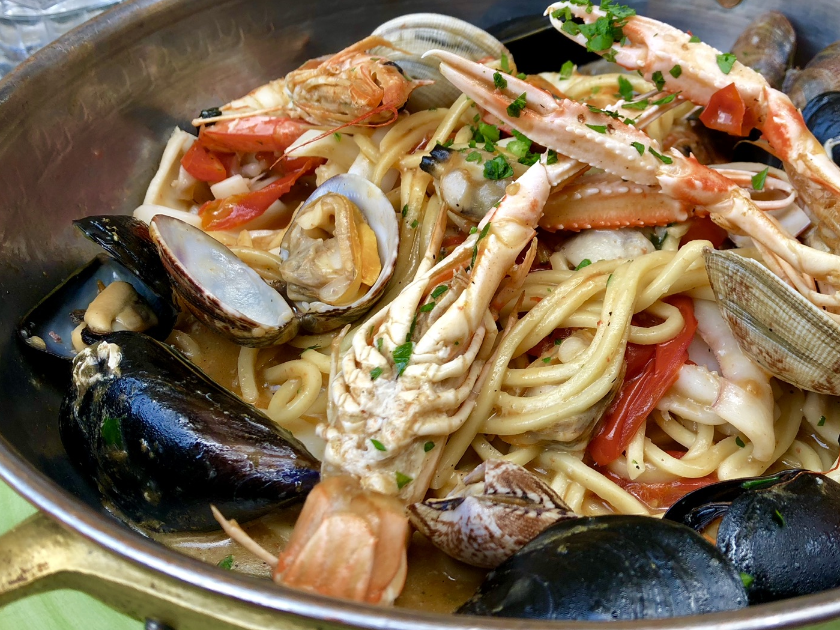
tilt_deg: -41.7
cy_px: 267
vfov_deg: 35.1
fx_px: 995
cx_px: 530
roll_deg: -1.4
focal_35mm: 41
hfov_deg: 45.4
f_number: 1.8
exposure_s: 1/100
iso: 20
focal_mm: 3.99
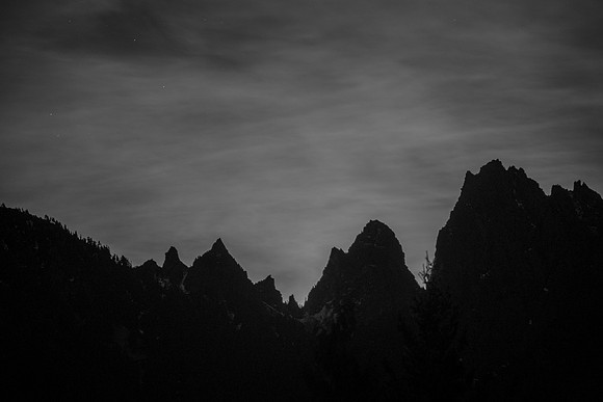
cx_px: 302
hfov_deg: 10.1
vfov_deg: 6.8
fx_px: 3401
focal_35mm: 203
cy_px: 201
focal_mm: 203
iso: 1000
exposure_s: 4
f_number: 5.6
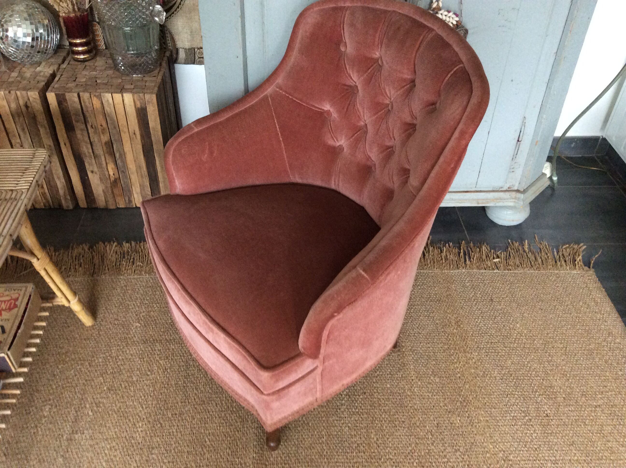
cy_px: 234
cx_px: 313
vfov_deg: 44.1
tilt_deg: -41.4
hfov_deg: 56.9
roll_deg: -0.6
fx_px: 578
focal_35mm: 32
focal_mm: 3.3
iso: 250
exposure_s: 1/25
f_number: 2.4
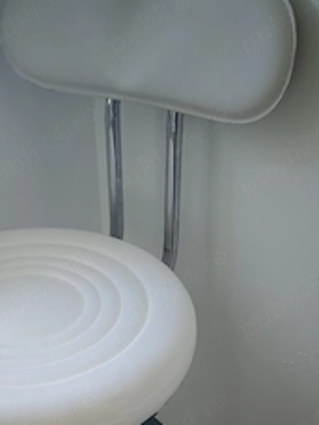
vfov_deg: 32.5
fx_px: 713
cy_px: 324
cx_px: 103
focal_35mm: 58
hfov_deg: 25.1
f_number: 1.67
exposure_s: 1/100
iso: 125
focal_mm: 8.71
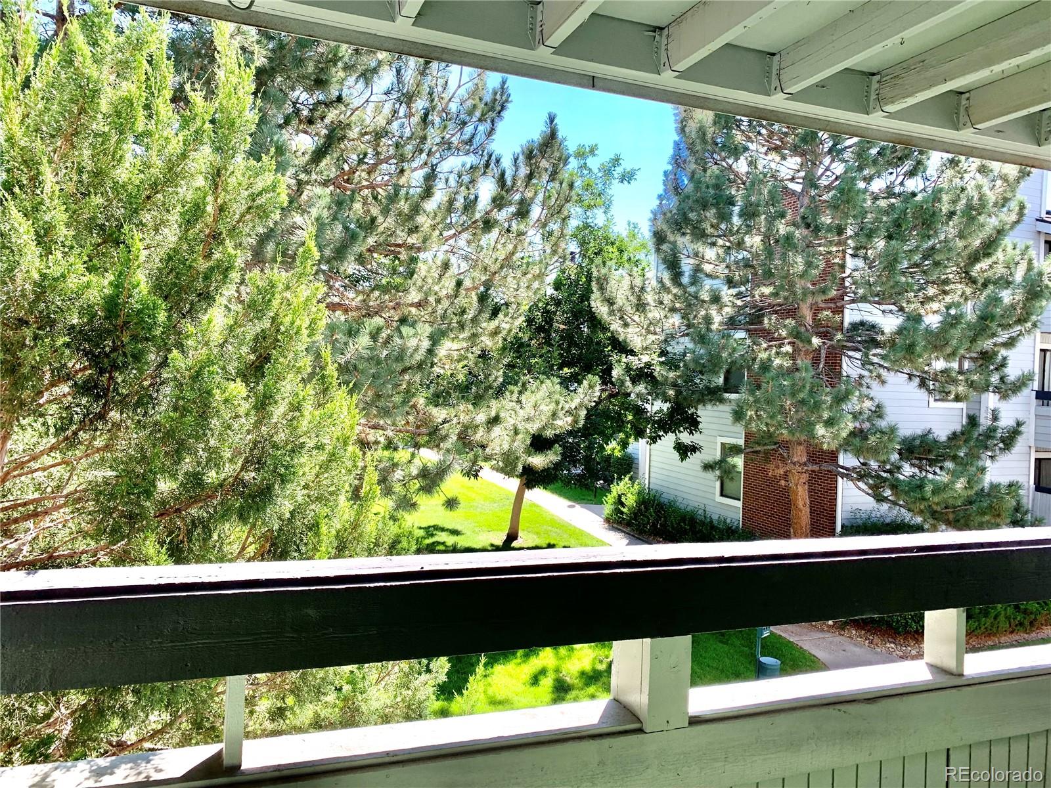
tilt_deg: -1.2
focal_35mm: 26
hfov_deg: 67.3
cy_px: 394
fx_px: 789
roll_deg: -2.8
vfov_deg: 53.1
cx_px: 526
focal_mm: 4.25
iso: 25
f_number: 1.8
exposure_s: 1/379
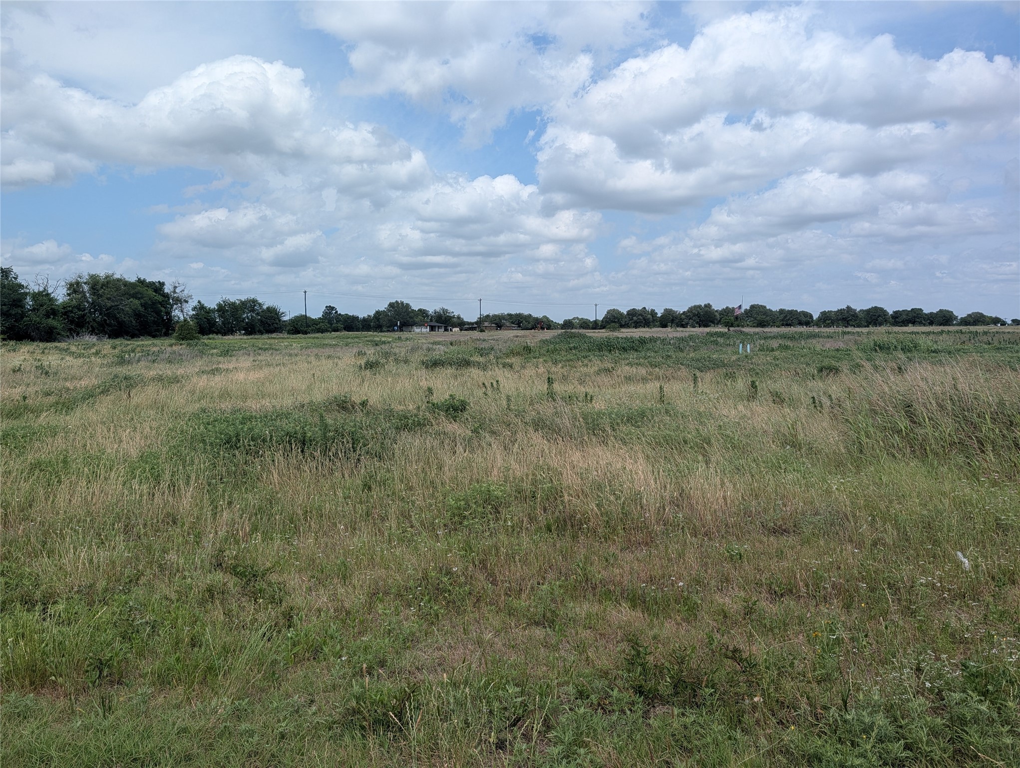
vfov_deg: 56.9
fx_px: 708
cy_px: 384
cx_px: 510
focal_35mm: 24
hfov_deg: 71.5
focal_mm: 6.9
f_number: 1.68
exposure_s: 1/1408
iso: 20
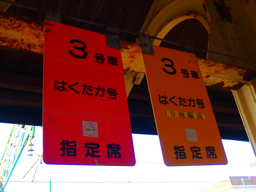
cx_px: 128
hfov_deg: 44.8
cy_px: 96
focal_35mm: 42
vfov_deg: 34.3
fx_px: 311
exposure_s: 1/200
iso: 100
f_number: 2.5
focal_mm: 7.5
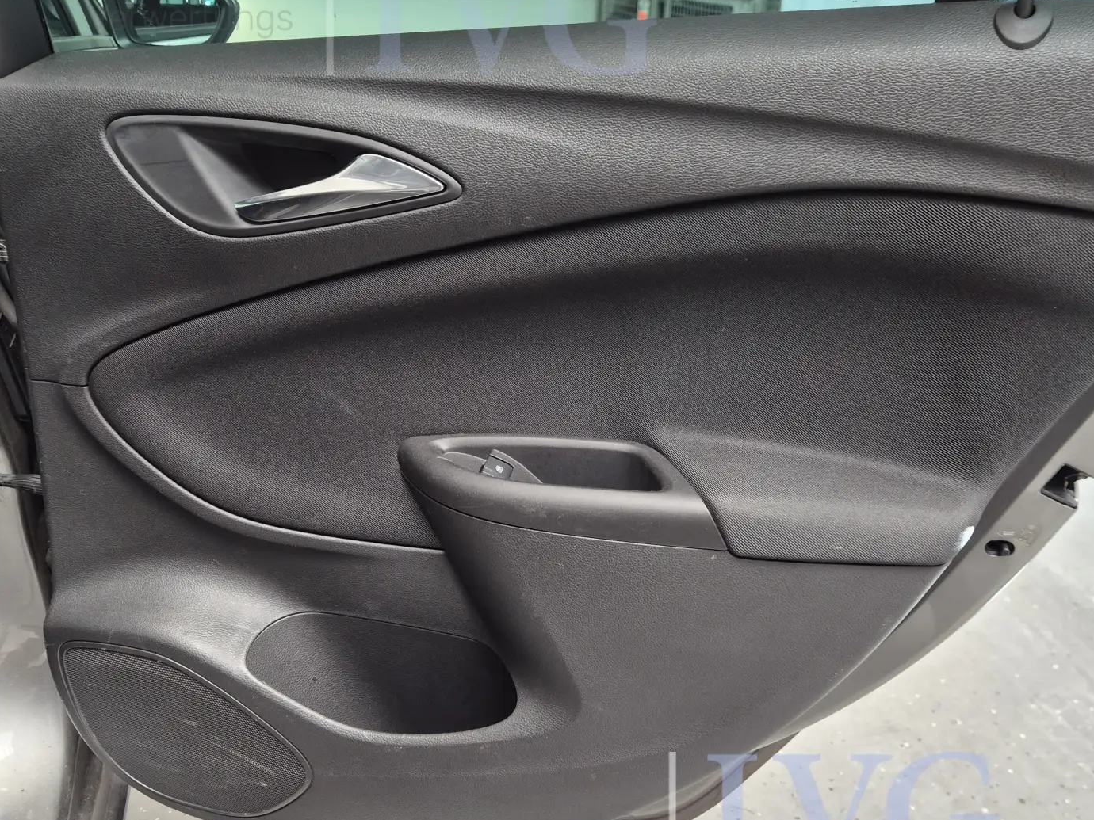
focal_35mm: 32
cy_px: 414
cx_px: 543
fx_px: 1011
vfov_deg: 44.2
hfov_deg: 56.8
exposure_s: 1/100
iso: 320
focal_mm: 5.4
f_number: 1.8
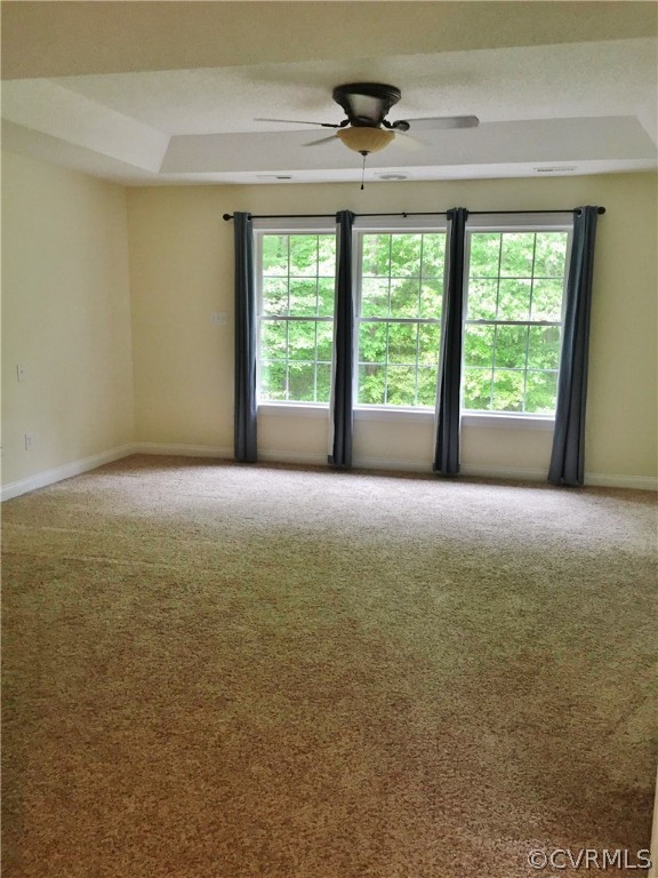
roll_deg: +0.3
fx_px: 735
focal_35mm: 29
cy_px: 439
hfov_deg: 48.2
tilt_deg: -8.4
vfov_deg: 61.7
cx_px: 329
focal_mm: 4.15
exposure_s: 1/30
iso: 40
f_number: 2.2
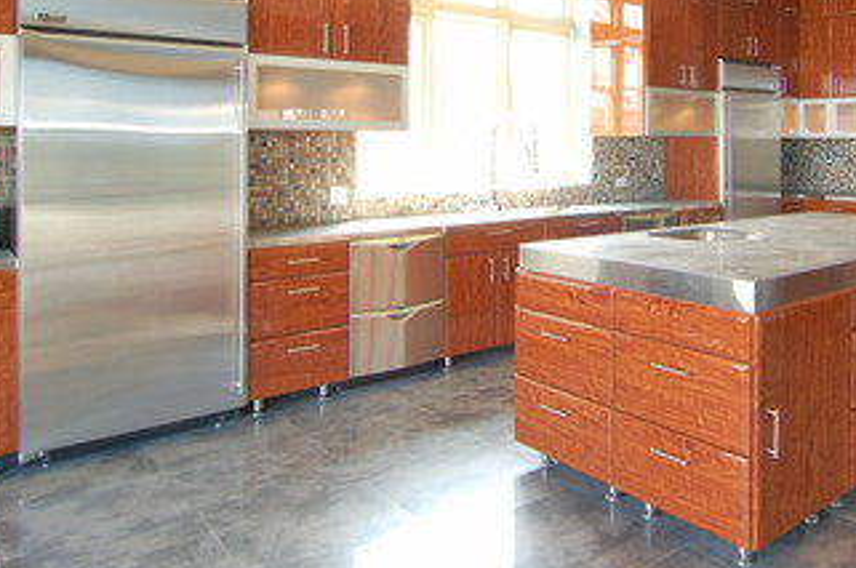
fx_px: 665
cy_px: 165
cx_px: 587
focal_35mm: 28
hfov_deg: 63.5
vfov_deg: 45.2
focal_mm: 12
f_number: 8
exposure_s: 1/3
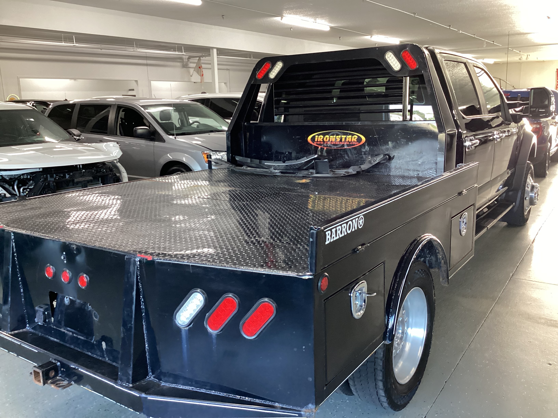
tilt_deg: -11.3
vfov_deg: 45.4
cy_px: 209
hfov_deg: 58.4
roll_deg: +0.4
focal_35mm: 31
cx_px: 279
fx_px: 500
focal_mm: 3.3
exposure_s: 1/60
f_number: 2.4
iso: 250
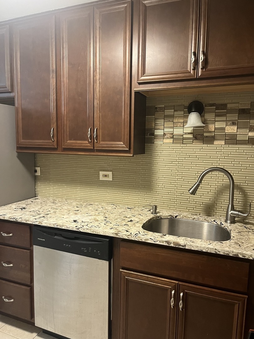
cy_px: 170
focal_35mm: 26
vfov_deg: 67.3
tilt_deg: -5.6
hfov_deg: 53.1
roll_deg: +0.1
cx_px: 127
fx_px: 254
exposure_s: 1/60
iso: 500
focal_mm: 5.1
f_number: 1.6
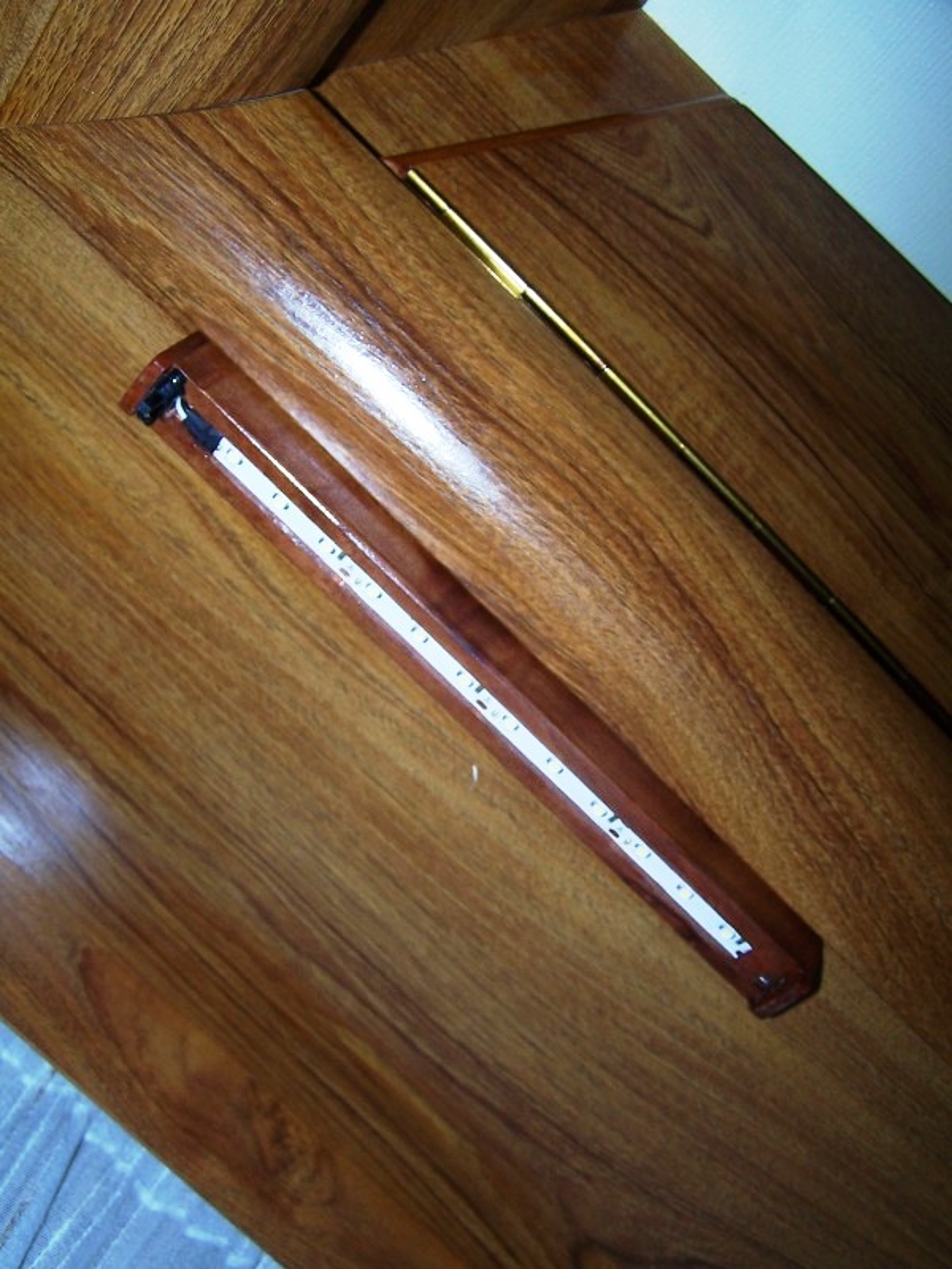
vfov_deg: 46.8
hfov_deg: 36.0
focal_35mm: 40
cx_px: 476
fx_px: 1467
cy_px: 634
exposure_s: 1/60
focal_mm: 6.7
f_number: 2.8
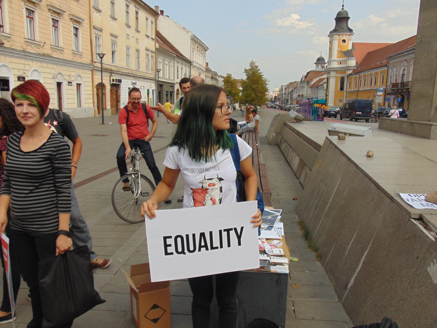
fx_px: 379
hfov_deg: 60.0
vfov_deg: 46.8
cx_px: 218
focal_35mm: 30
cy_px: 164
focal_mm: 5.4
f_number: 8
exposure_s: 1/200
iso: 80
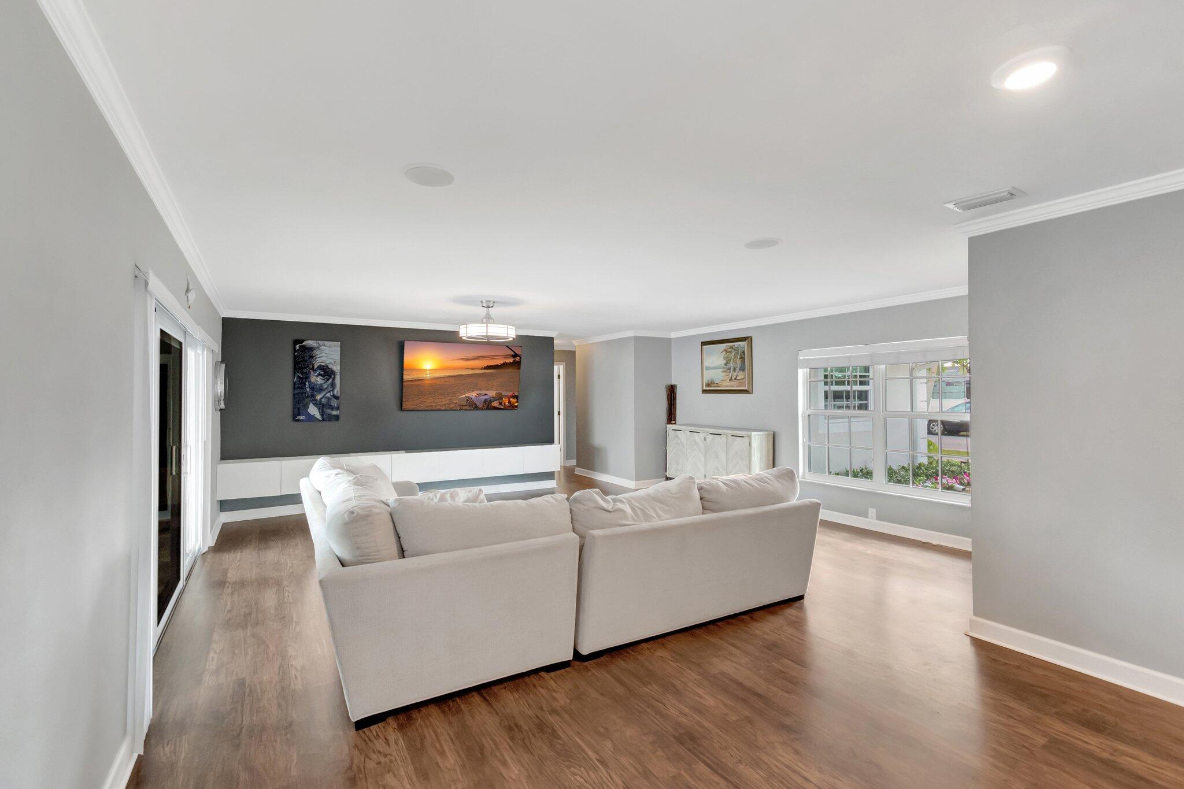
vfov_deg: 77.3
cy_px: 394
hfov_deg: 100.4
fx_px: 493
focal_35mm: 15
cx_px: 592
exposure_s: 1/15
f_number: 8
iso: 2200
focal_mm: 10
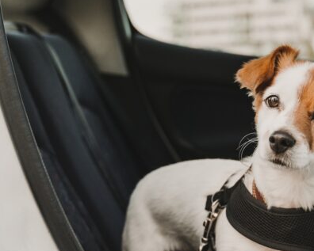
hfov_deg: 22.1
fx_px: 790
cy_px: 153
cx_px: 266
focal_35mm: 85
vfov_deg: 18.1
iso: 800
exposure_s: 1/640
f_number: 2.8
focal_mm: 35
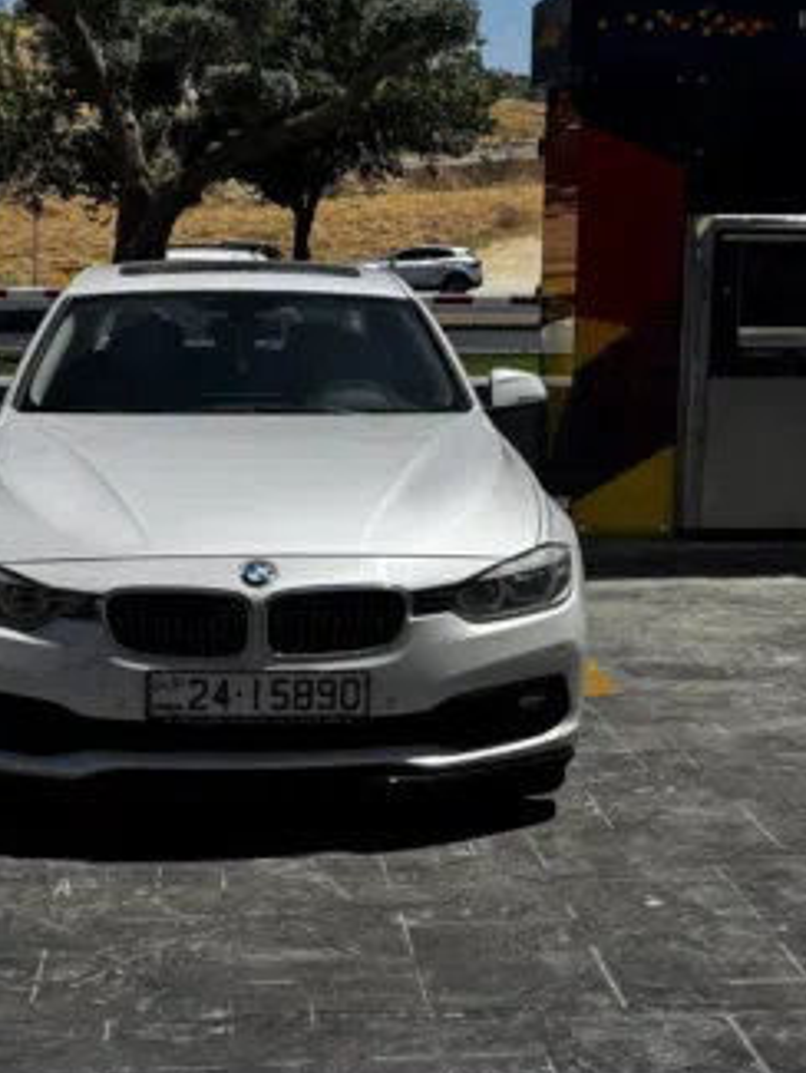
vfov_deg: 32.6
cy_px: 459
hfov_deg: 24.8
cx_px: 353
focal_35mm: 59
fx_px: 1830
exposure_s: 1/7092
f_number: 1.78
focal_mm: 6.76
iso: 64
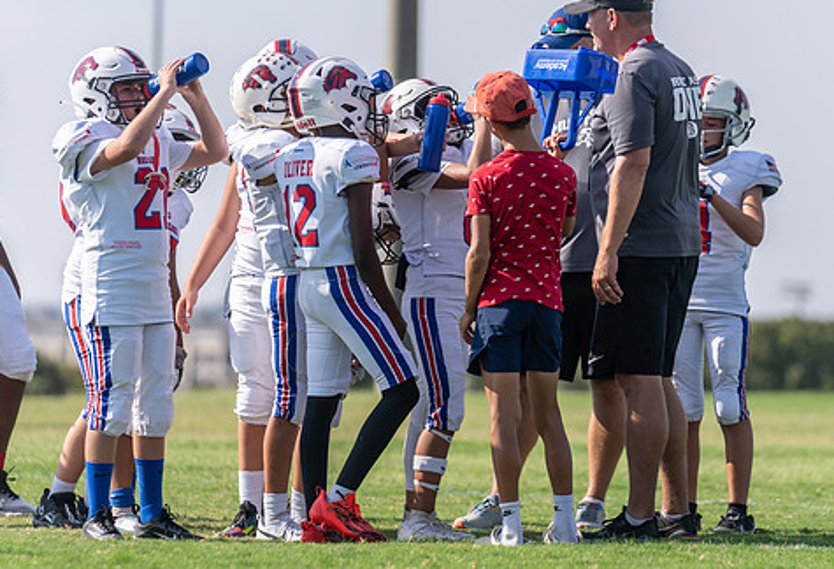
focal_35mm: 300
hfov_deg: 6.8
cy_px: 255
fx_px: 6999
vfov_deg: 4.7
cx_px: 449
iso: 100
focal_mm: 200
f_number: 3.5
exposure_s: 1/1250
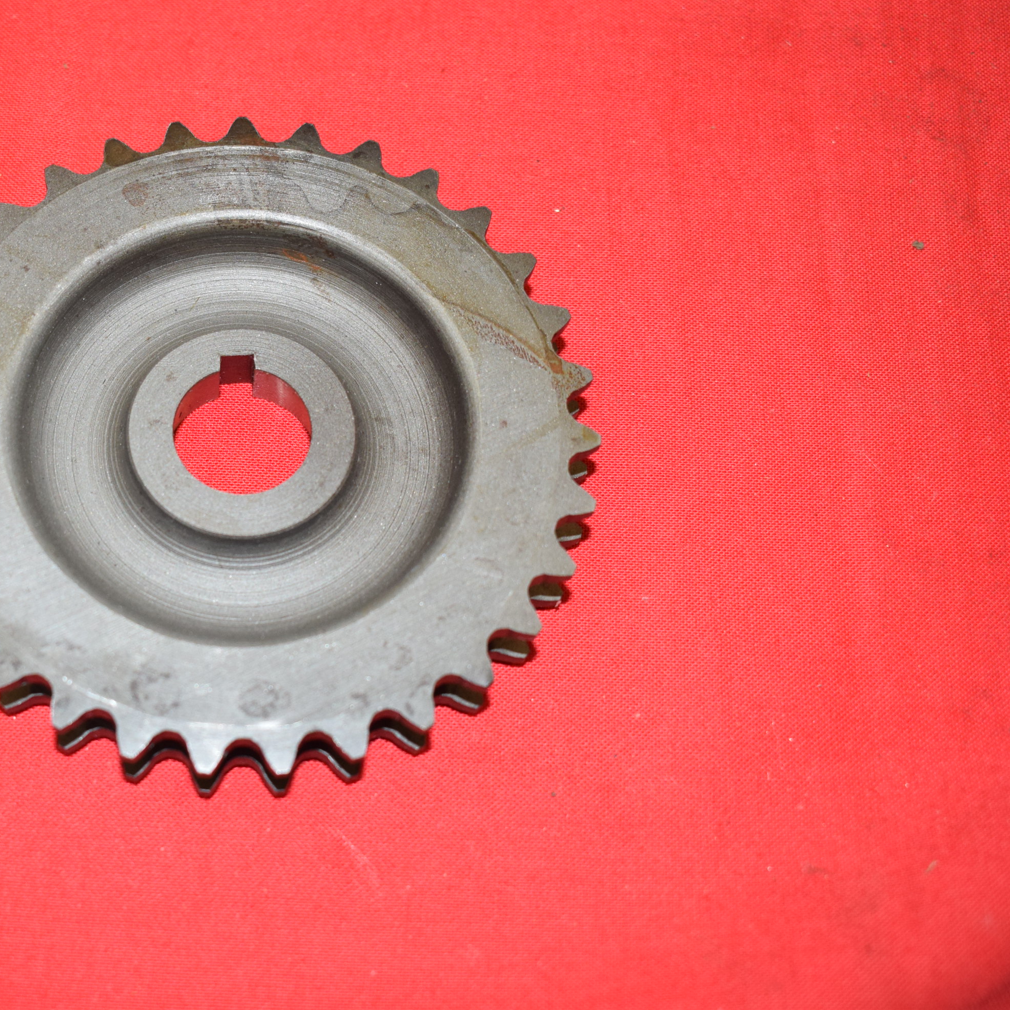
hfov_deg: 31.1
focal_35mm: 54
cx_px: 258
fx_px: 1783
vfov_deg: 31.6
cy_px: 500
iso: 800
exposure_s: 1/160
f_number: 5.6
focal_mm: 28
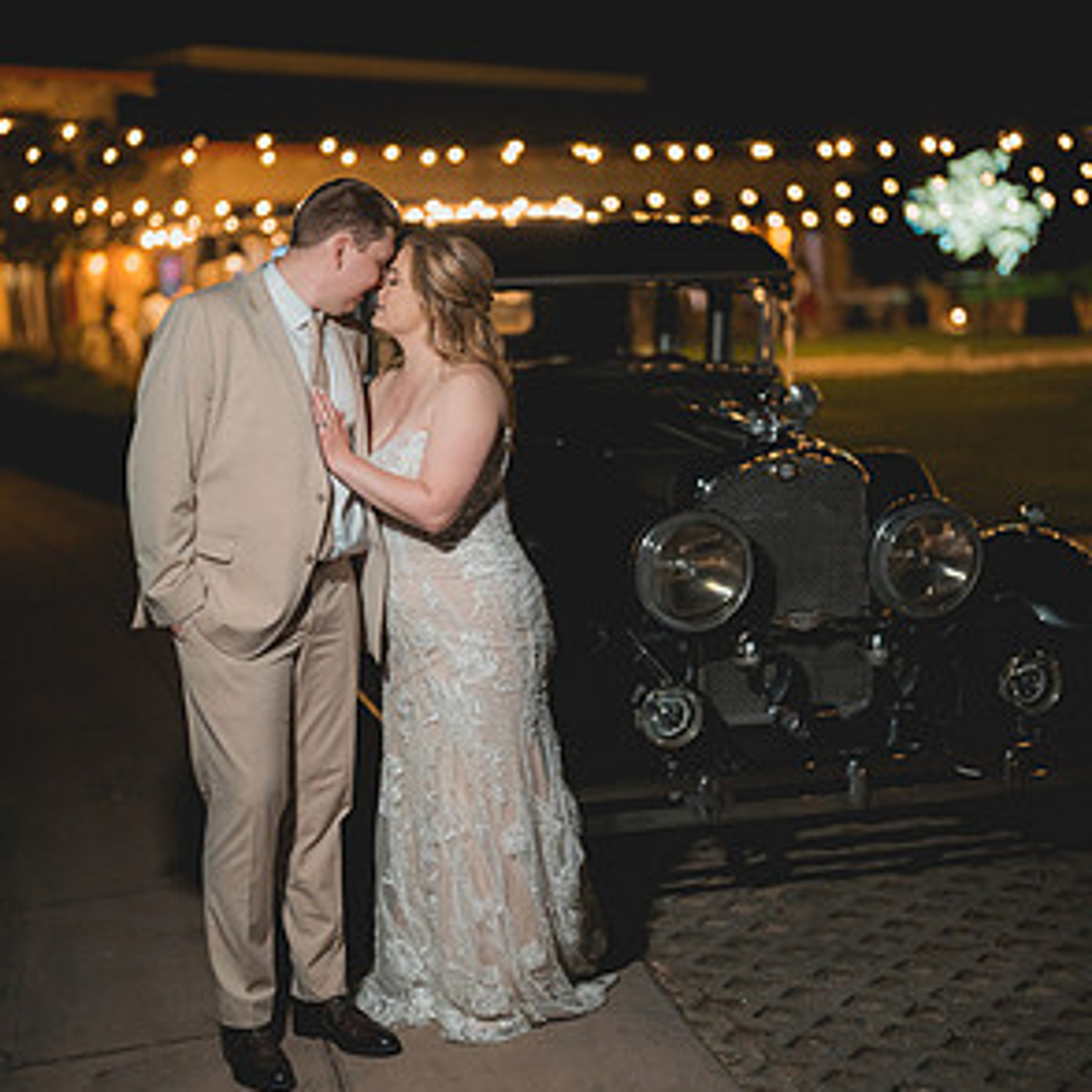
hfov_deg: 26.5
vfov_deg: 26.5
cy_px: 546
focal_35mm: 65
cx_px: 550
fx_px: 2320
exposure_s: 1/250
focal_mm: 50
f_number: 1.2
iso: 2000
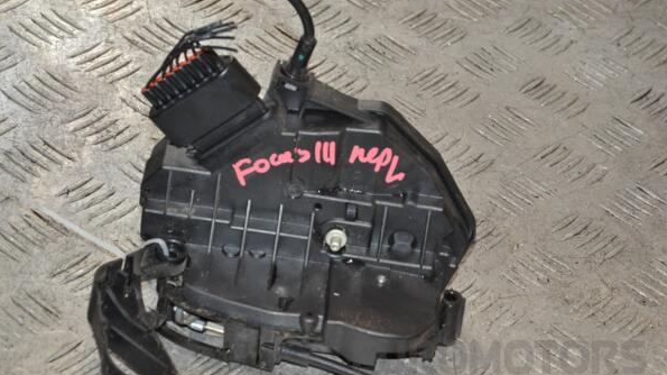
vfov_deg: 10.9
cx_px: 332
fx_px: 1962
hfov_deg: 19.3
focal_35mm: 111
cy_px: 208
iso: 800
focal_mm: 70
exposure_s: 1/200
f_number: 10
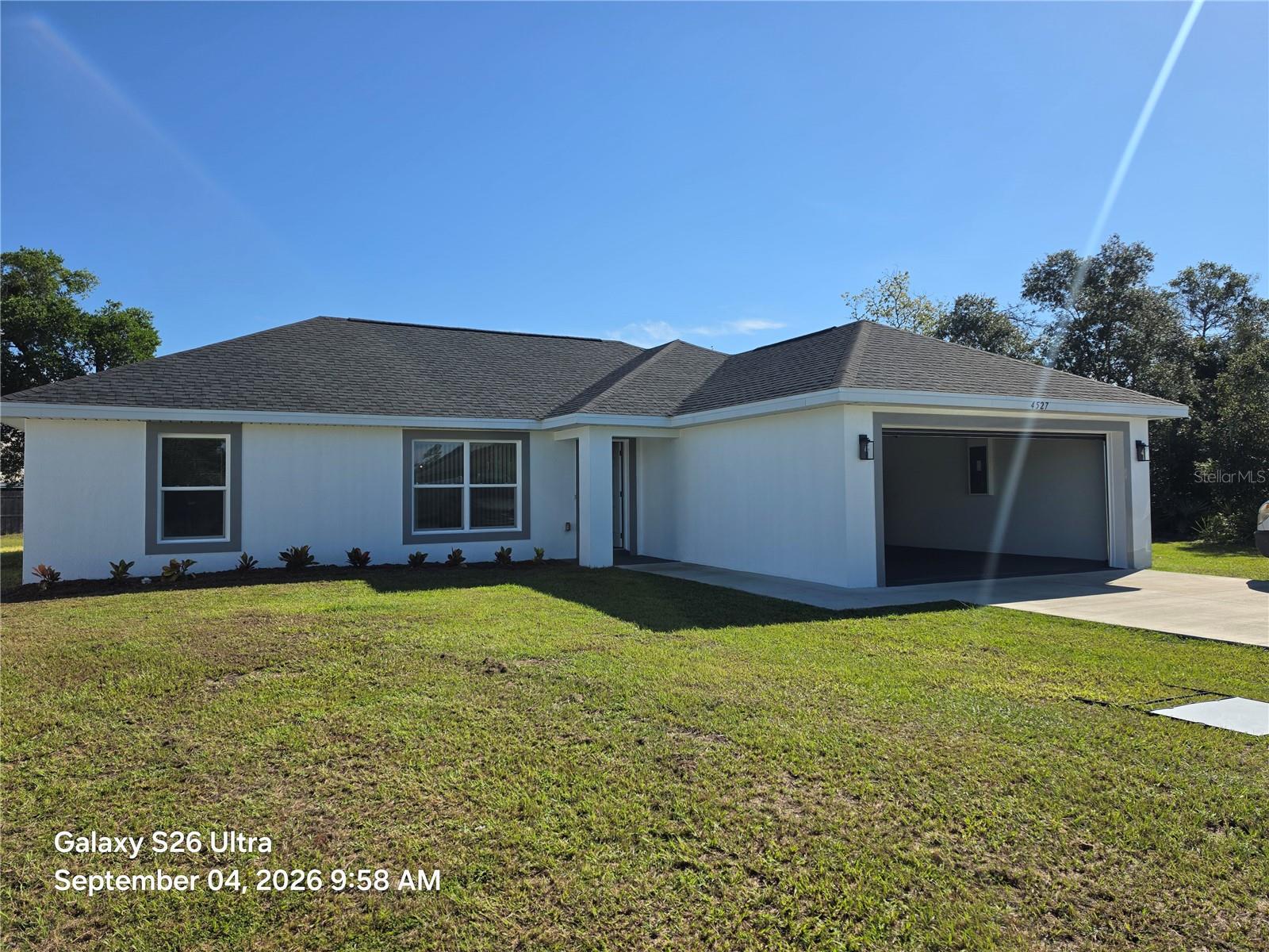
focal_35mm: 23
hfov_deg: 73.9
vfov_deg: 58.9
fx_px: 843
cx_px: 634
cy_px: 476
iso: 64
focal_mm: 6.5
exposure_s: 1/7622
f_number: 1.4
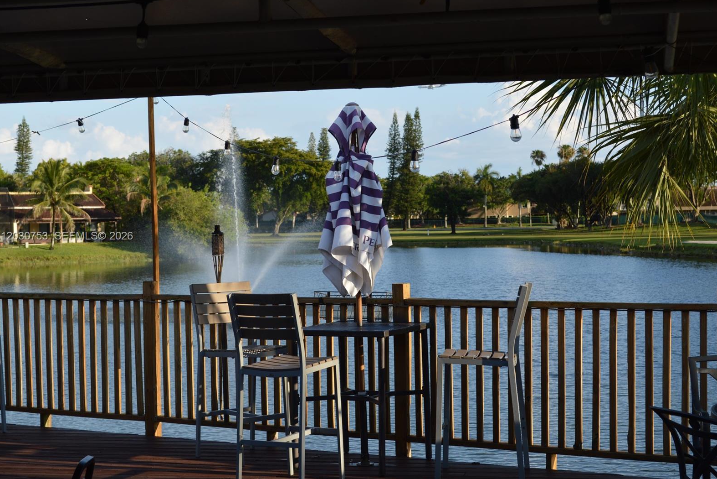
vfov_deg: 20.3
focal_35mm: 67
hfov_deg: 30.1
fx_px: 1335
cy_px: 237
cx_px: 356
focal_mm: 44
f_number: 7.1
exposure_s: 1/200
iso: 100
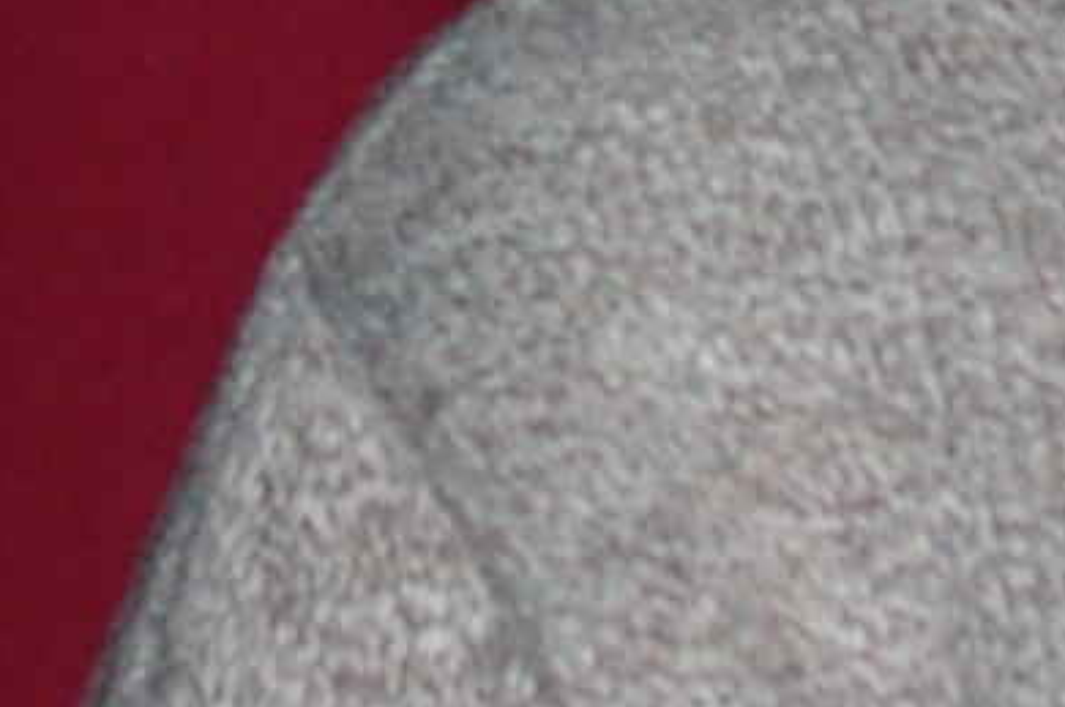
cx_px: 2657
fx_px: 15389
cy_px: -1583
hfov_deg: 3.9
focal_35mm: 521
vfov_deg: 2.6
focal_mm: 45
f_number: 5.6
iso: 400
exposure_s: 1/60
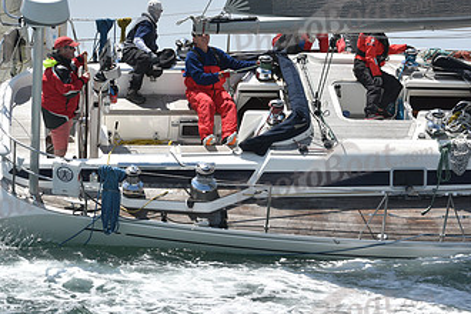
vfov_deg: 11.1
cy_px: 118
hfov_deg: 16.6
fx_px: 1609
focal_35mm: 123
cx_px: 160
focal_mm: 70
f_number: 7.1
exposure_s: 1/1250
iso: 250
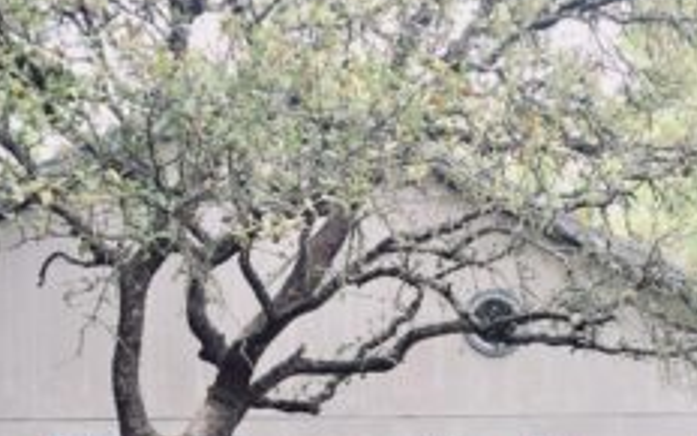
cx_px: 367
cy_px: 457
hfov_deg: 38.2
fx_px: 1007
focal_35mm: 53
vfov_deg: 23.2
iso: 40
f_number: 2.2
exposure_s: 1/60
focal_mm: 4.15
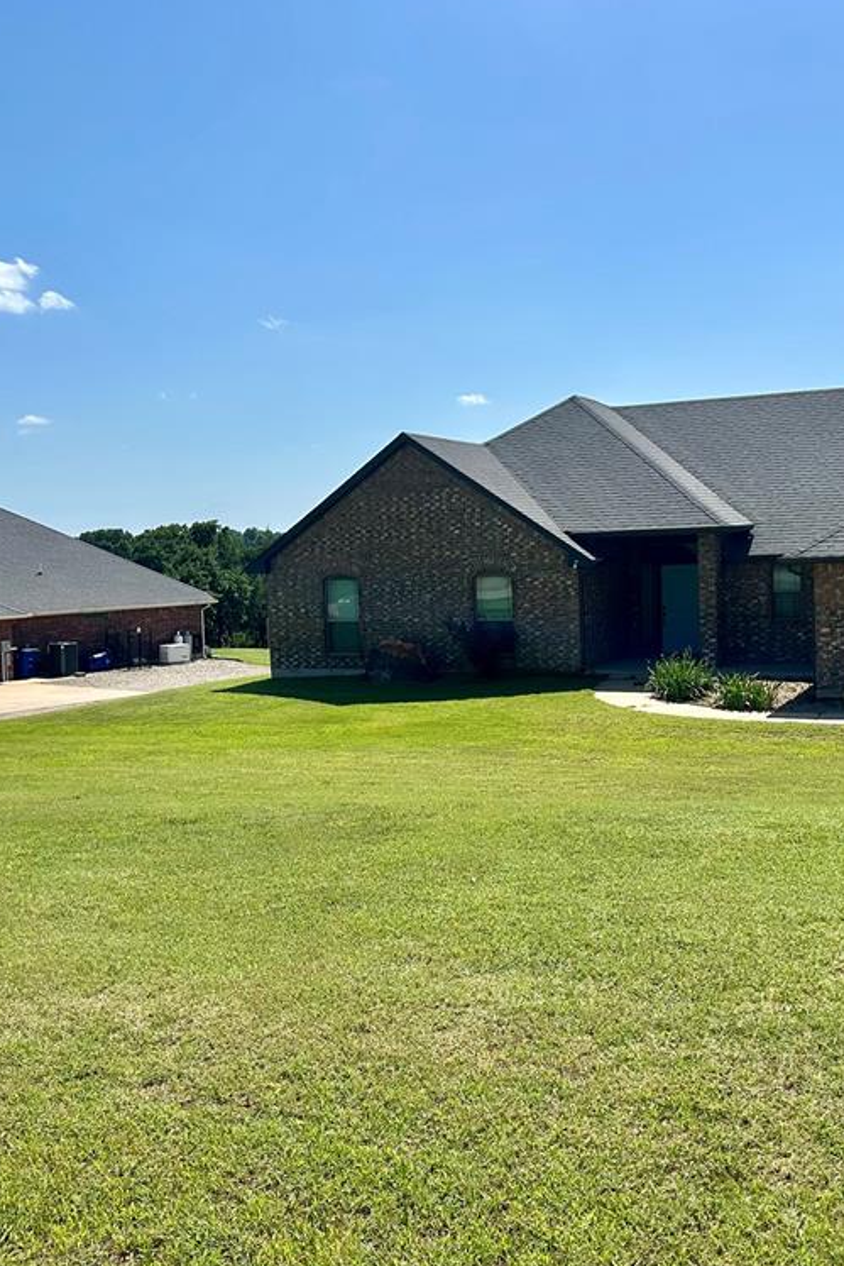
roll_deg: +2.6
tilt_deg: -5.6
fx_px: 1300
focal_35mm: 37
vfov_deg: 51.9
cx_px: 487
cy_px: 631
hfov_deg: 35.9
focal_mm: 5.7
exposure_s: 1/6211
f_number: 1.5
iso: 50
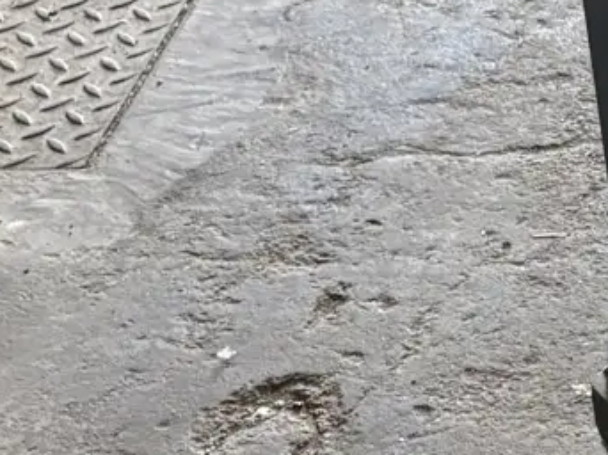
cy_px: -130
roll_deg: +0.8
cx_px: 1333
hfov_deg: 11.7
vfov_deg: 10.0
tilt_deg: -21.8
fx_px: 2563
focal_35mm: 146
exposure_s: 1/60
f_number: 1.6
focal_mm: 5.96
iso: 200
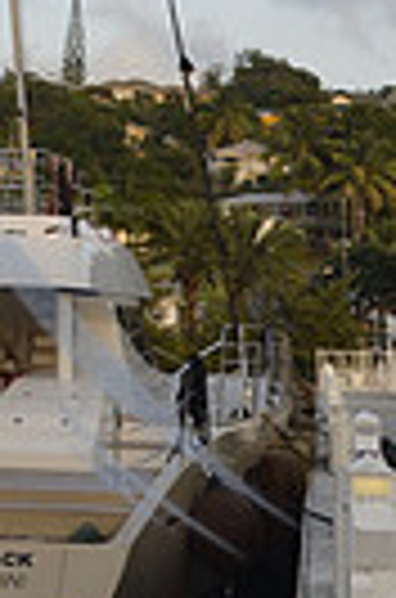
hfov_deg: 9.2
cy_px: -301
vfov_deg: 13.5
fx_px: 2388
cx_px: -216
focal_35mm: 144
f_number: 6.3
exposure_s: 1/200
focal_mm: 22
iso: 200
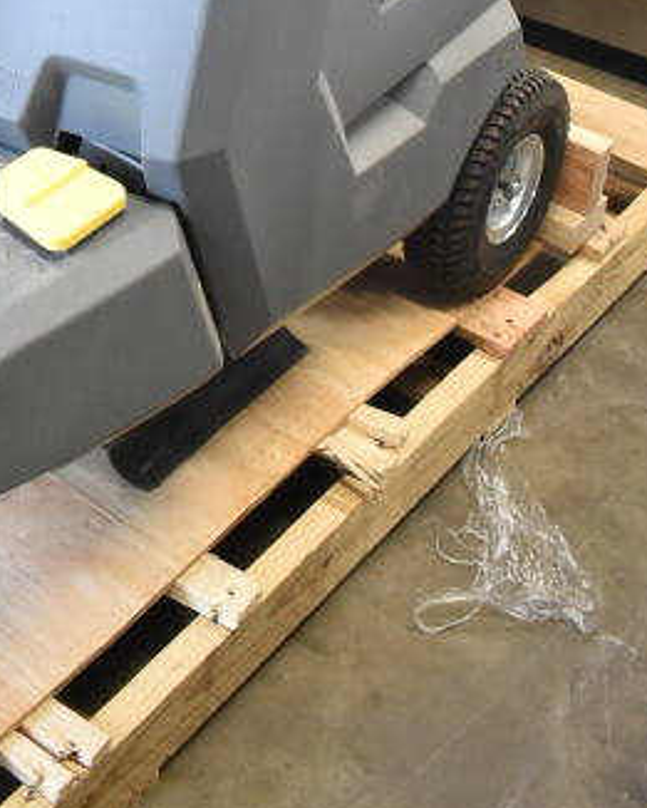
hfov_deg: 18.7
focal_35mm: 79
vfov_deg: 21.6
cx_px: -47
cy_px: -265
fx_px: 1890
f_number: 3.8
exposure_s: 1/30
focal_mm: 20
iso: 2000
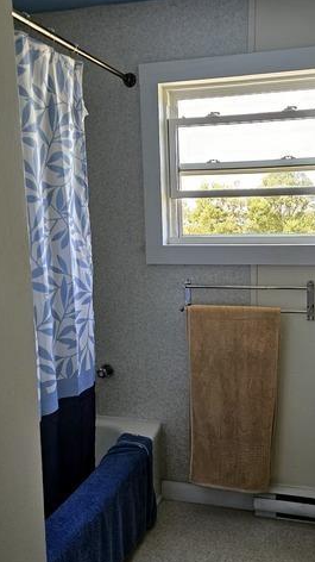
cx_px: 223
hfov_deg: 34.1
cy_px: 283
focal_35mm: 34
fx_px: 506
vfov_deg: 58.0
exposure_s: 1/180
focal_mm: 5.4
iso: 200
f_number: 1.8
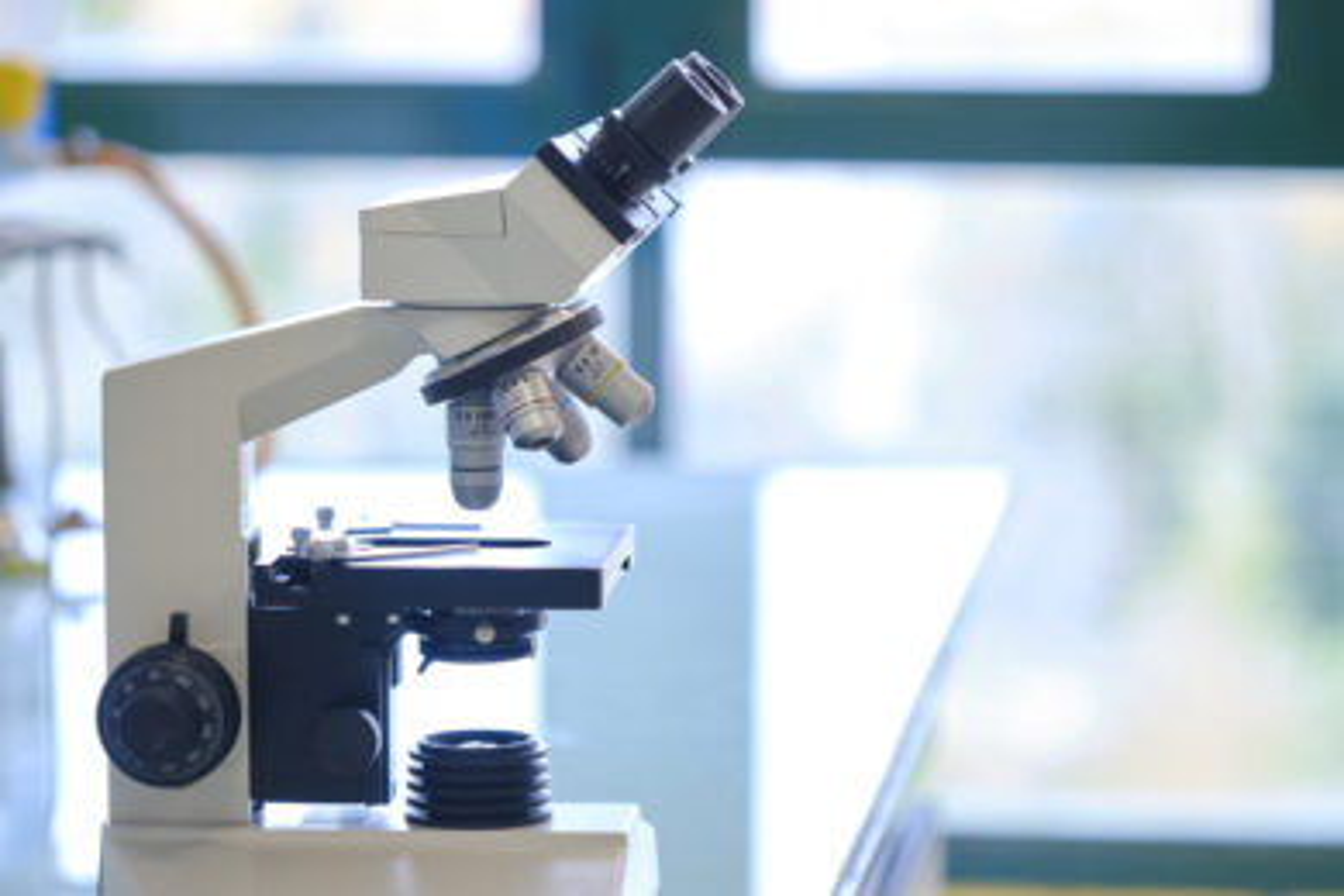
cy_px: 448
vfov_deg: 9.1
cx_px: 672
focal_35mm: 150
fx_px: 5600
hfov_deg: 13.7
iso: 160
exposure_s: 1/18
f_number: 2.8
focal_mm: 100
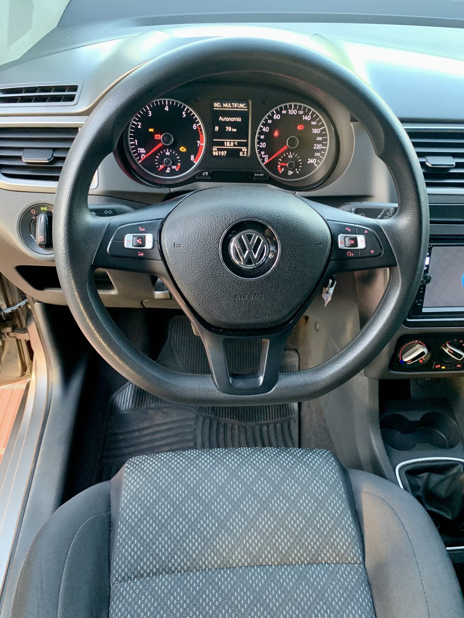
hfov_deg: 53.1
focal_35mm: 26
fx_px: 465
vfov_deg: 67.3
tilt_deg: -47.1
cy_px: 309
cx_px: 232
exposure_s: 1/40
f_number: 1.8
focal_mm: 4.25
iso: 400
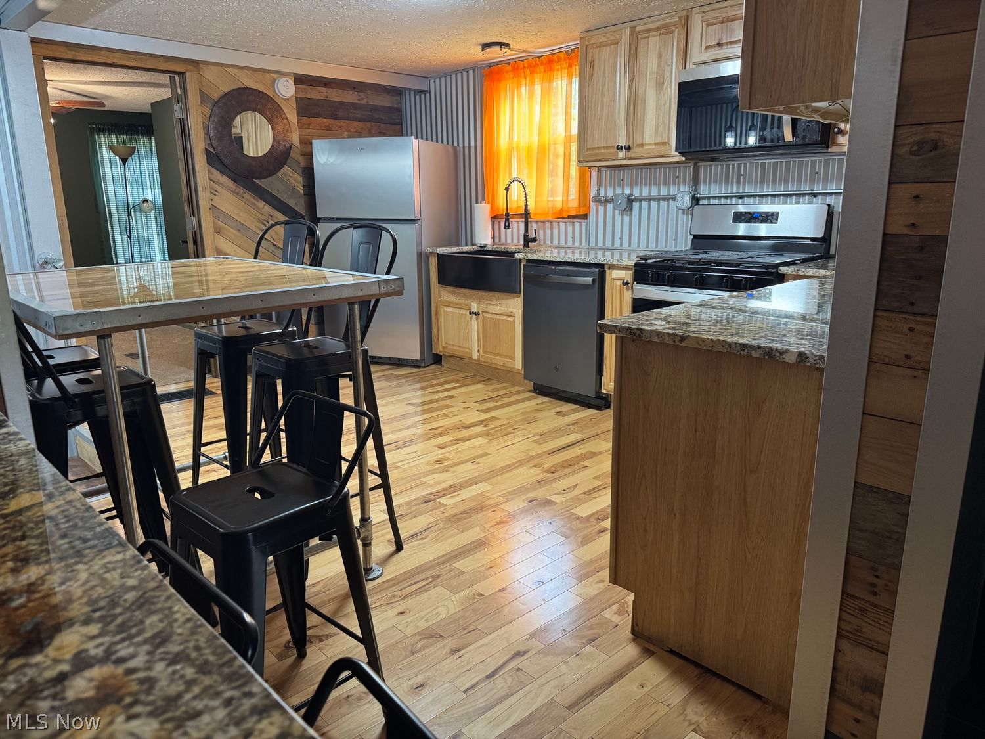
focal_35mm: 24
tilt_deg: -14.0
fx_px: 683
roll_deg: +0.5
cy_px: 370
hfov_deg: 71.6
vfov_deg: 56.8
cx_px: 492
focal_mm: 6.76
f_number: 1.78
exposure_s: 1/60
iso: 320
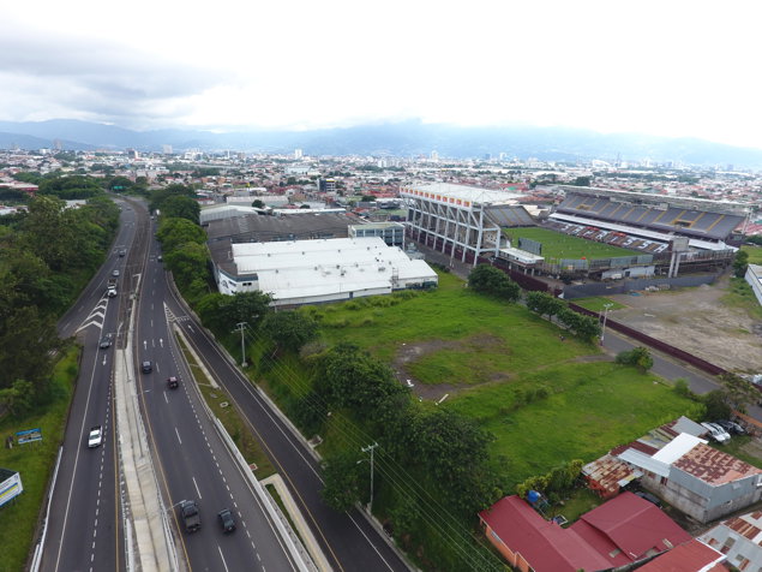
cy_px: 286
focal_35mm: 20
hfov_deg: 81.8
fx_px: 440
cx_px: 381
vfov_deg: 66.0
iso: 100
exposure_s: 1/236
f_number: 2.8
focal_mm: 3.61
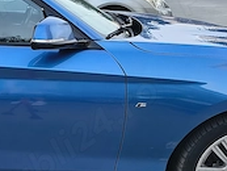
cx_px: -20
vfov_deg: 17.5
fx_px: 545
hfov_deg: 22.3
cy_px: 159
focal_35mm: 83
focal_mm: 5.56
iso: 421
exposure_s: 1/50
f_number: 1.8
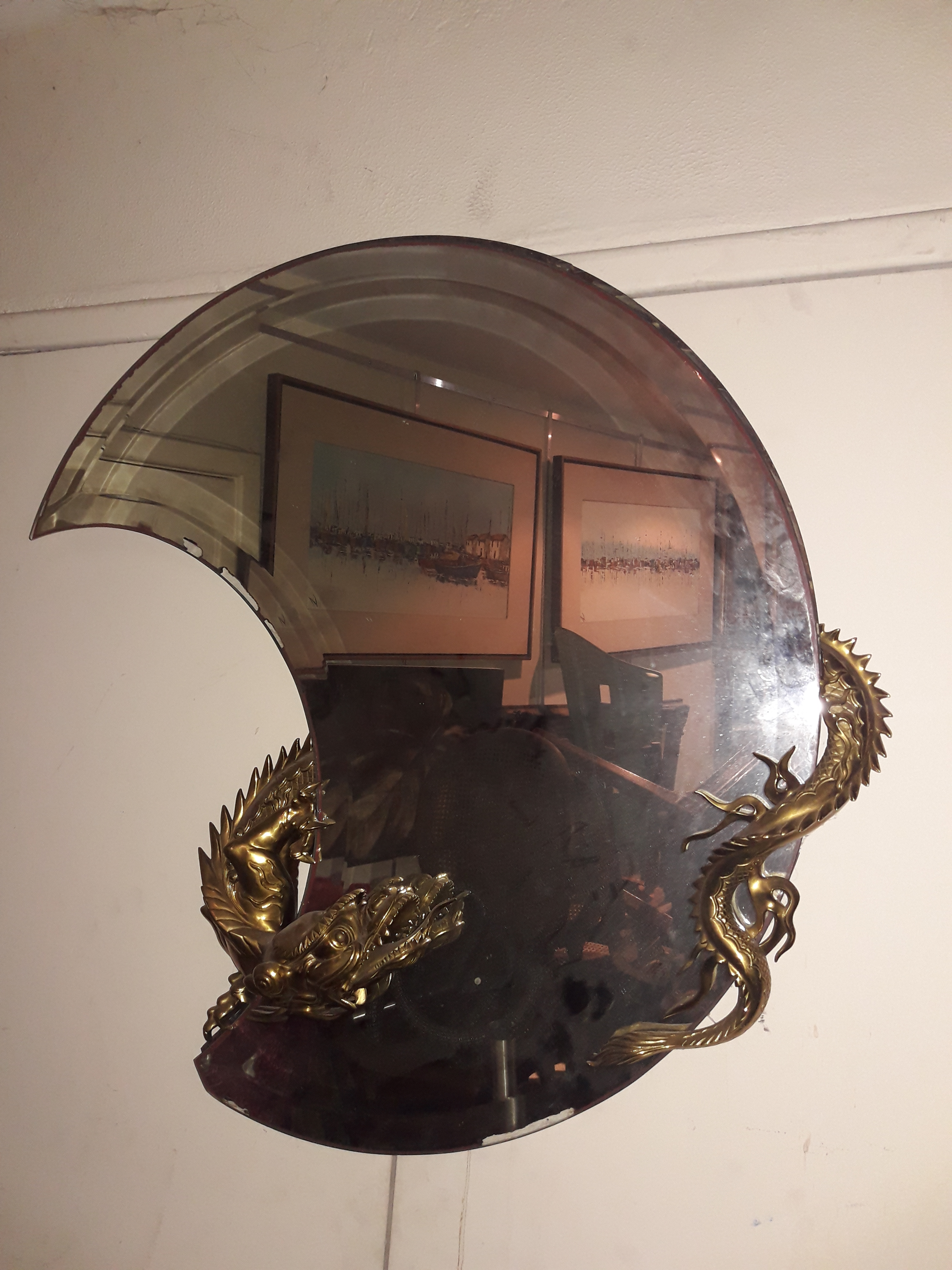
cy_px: 635
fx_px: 1027
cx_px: 476
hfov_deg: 49.7
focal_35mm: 28
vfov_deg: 63.4
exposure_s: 1/40
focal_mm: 3.7
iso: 125
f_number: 1.9
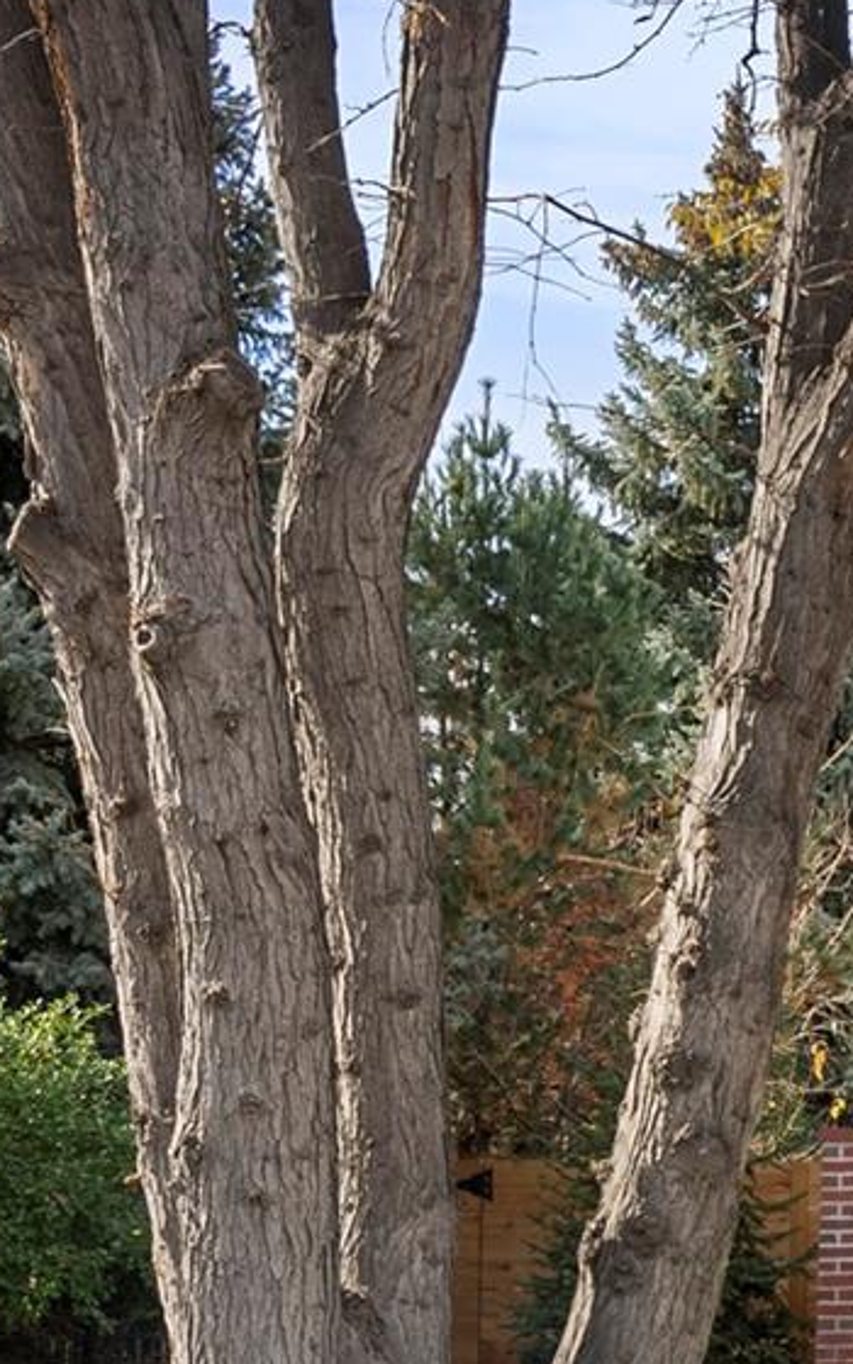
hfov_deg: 9.2
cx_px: 1609
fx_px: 4995
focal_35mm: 134
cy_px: 882
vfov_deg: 15.5
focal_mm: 46.1
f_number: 10
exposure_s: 1/200
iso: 320
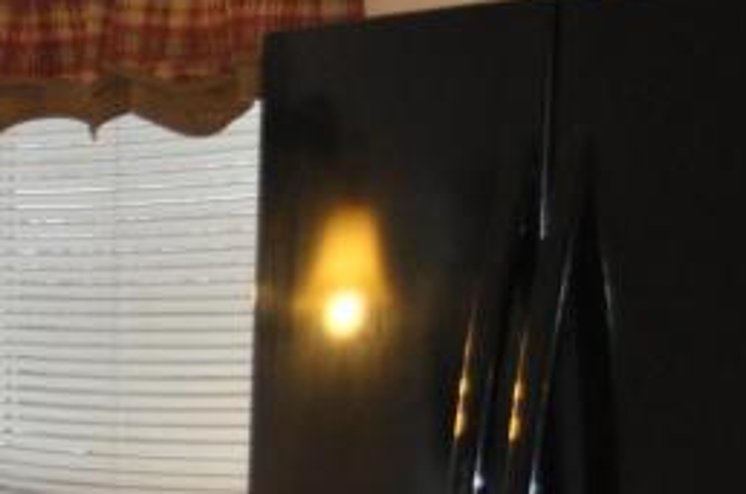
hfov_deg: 10.7
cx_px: -781
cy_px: 725
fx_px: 3620
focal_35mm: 175
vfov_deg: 7.7
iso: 800
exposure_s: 1/100
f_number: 4.2
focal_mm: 26
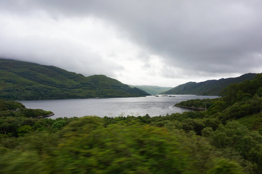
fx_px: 175
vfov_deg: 53.1
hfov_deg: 73.8
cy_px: 87
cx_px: 131
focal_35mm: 24
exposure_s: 1/60
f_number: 6.3
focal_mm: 16
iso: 100
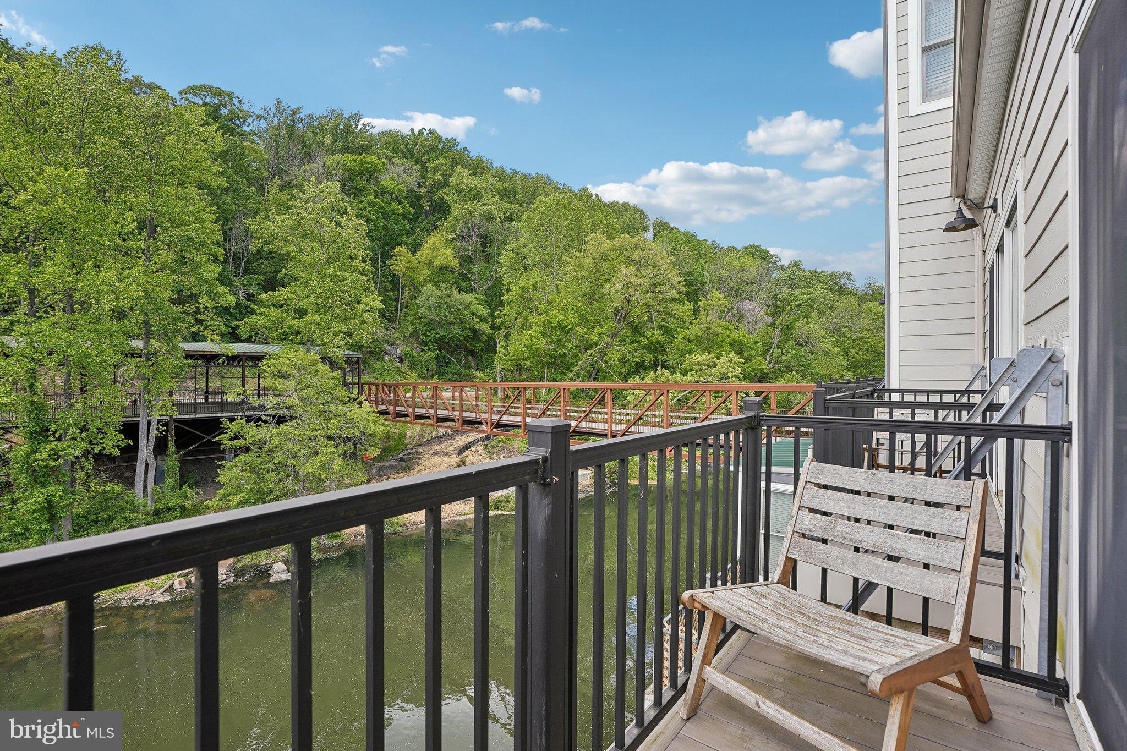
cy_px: 376
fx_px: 501
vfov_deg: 73.7
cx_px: 564
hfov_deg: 96.7
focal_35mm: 16
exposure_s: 1/40
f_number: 8
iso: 100
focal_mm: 16
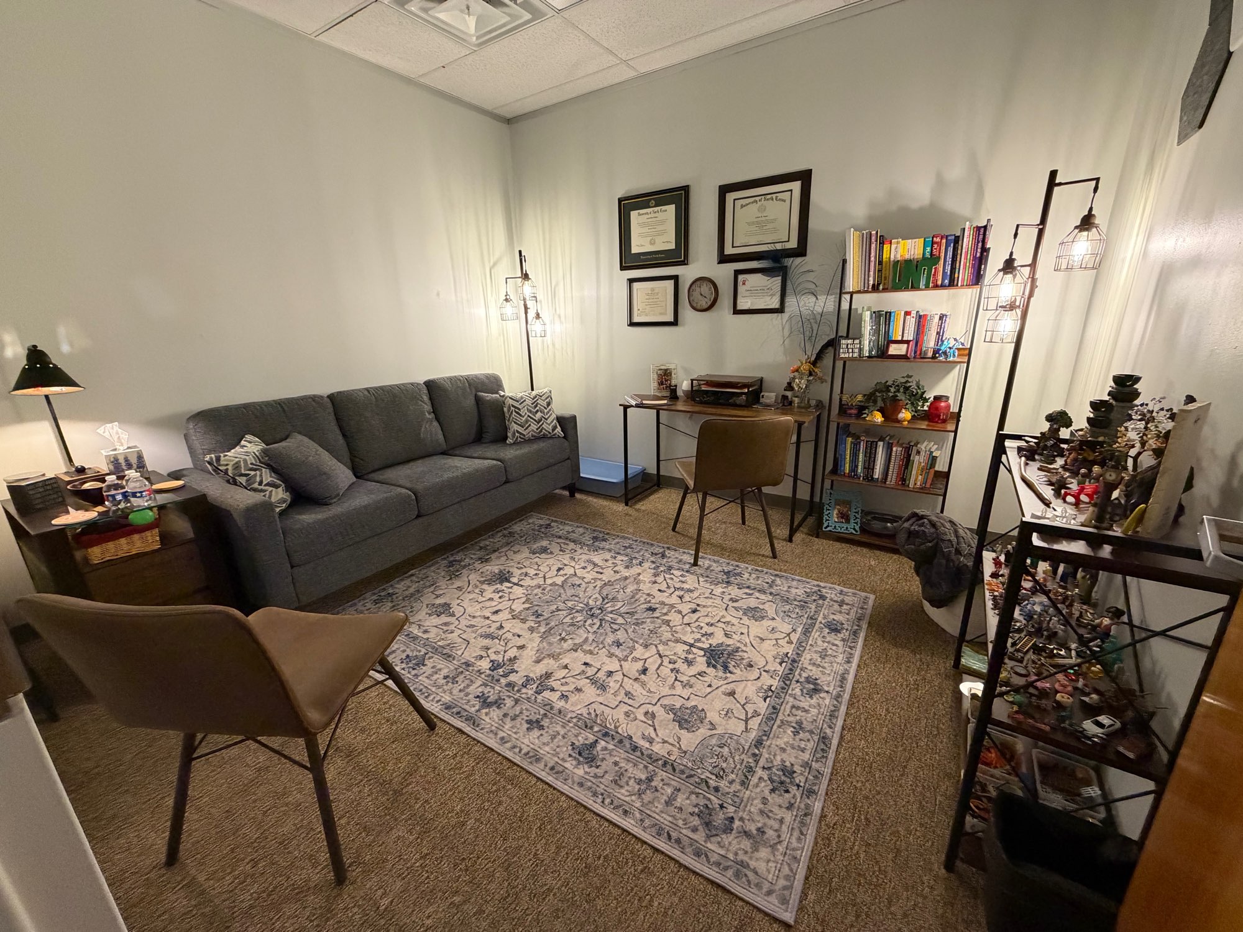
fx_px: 503
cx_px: 622
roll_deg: +1.4
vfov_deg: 85.7
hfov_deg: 102.1
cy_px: 466
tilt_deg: -16.6
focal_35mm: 14
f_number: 2.2
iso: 400
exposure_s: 1/60
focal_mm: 2.22
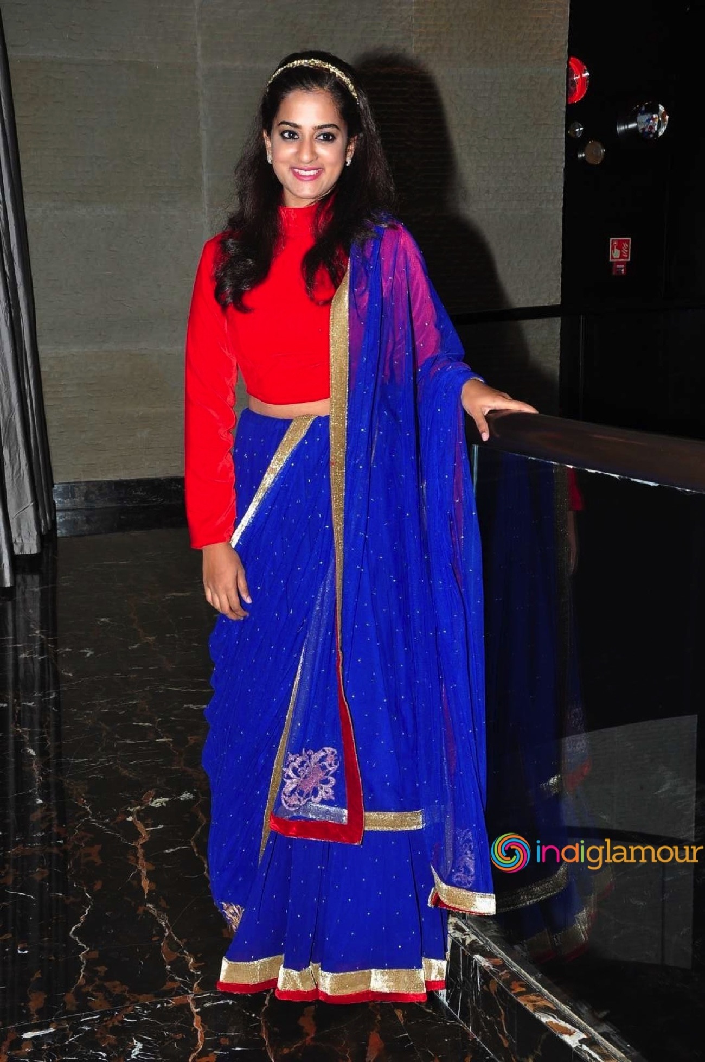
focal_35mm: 45
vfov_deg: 43.6
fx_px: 1325
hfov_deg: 29.8
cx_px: 352
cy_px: 531
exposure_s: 1/125
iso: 400
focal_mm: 30
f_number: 9
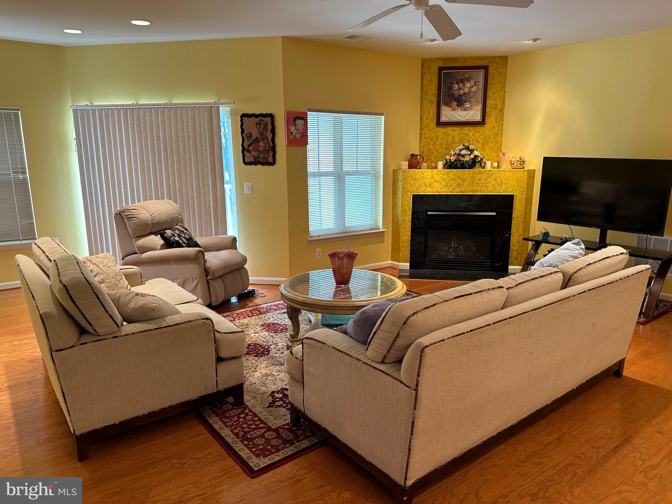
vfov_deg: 56.8
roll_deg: -0.5
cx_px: 336
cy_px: 252
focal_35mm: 24
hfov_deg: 71.6
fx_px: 466
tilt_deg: -13.1
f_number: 1.78
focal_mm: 6.86
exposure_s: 1/60
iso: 125
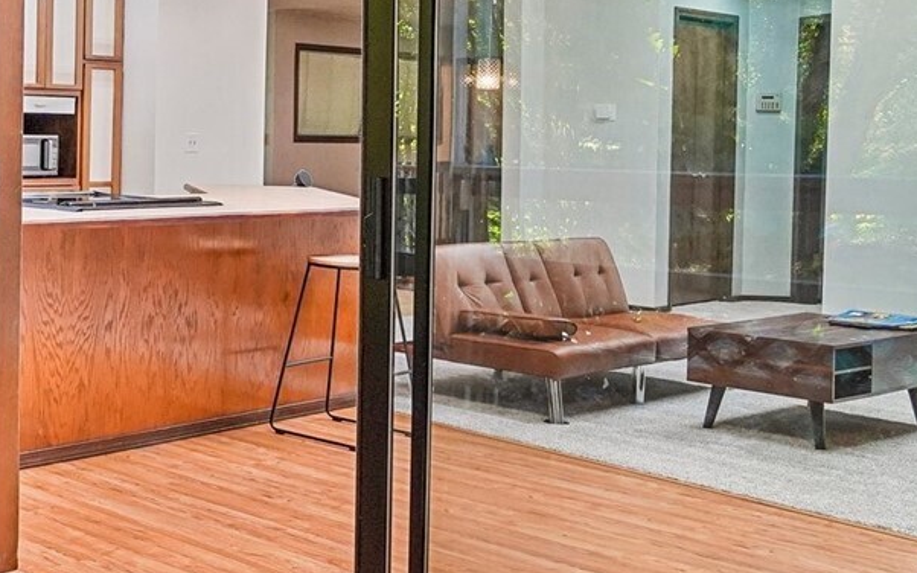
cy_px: 170
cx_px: -185
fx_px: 1149
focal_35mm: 46
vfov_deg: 27.7
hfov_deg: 34.6
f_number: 8
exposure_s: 1/30
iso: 1600
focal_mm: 16
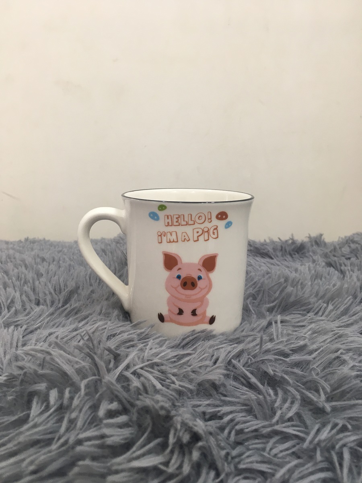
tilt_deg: -13.2
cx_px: 181
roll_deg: -0.9
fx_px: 404
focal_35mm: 29
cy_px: 242
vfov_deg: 61.7
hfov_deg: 48.2
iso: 64
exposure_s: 1/33
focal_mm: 4.15
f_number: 2.2
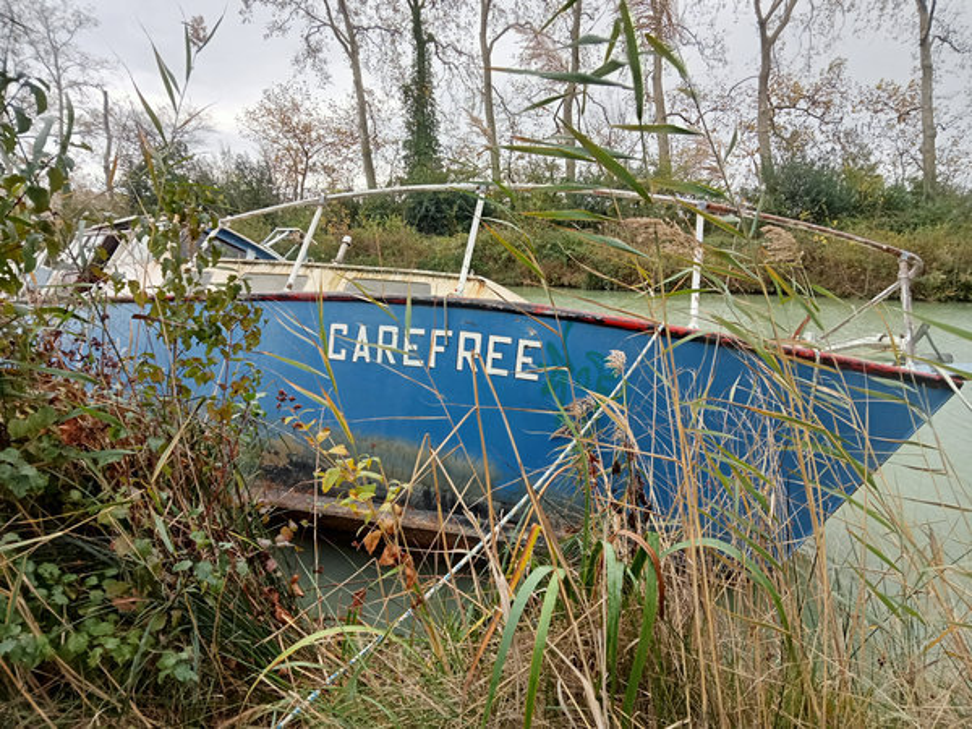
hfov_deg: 63.4
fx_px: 786
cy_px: 364
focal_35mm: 28
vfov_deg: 49.7
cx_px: 486
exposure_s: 1/190
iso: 100
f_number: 2.2
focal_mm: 3.46
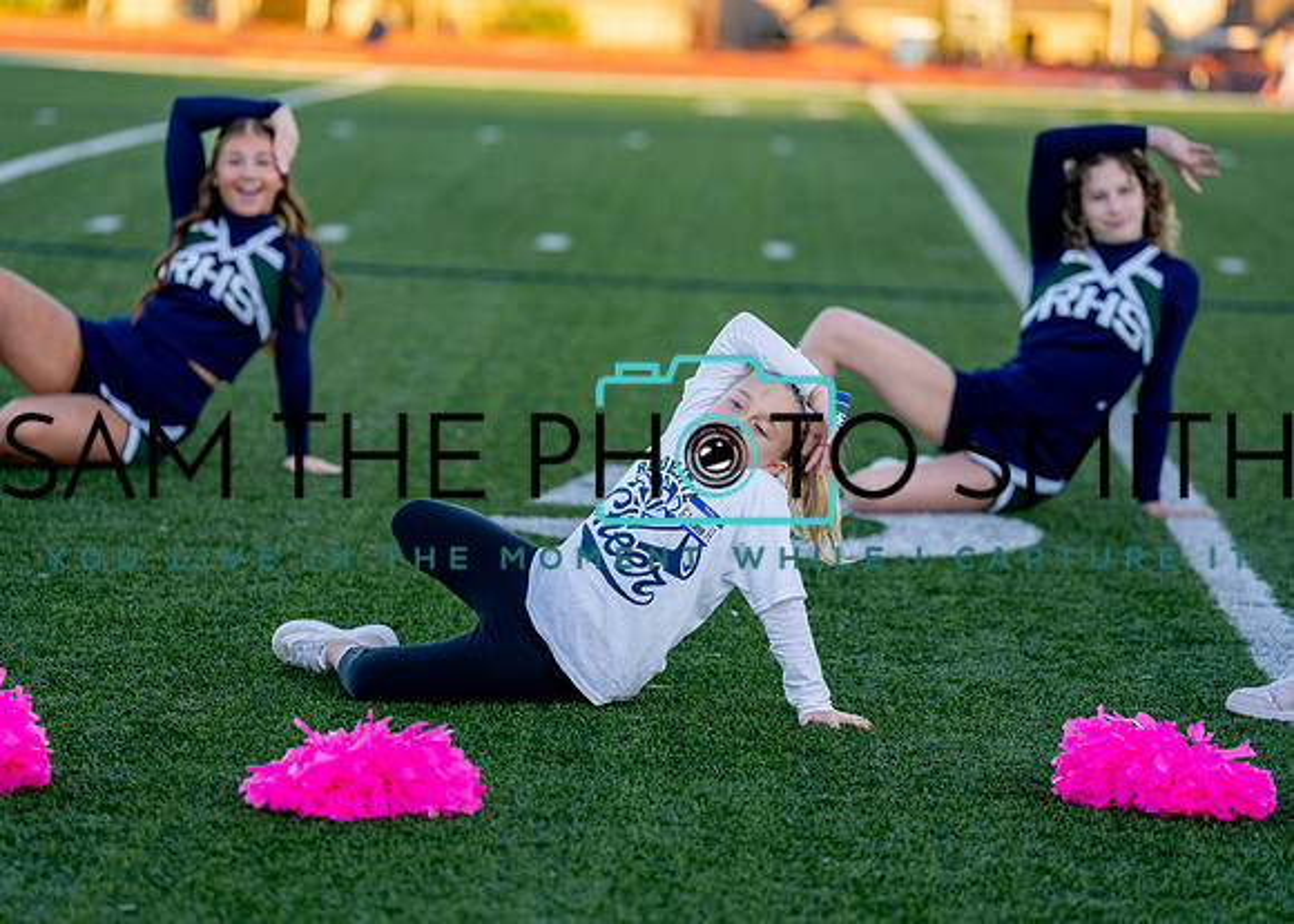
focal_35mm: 157
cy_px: 446
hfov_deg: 12.8
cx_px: 667
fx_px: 5778
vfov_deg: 9.1
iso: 500
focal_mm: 143
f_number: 2.8
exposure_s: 1/1250
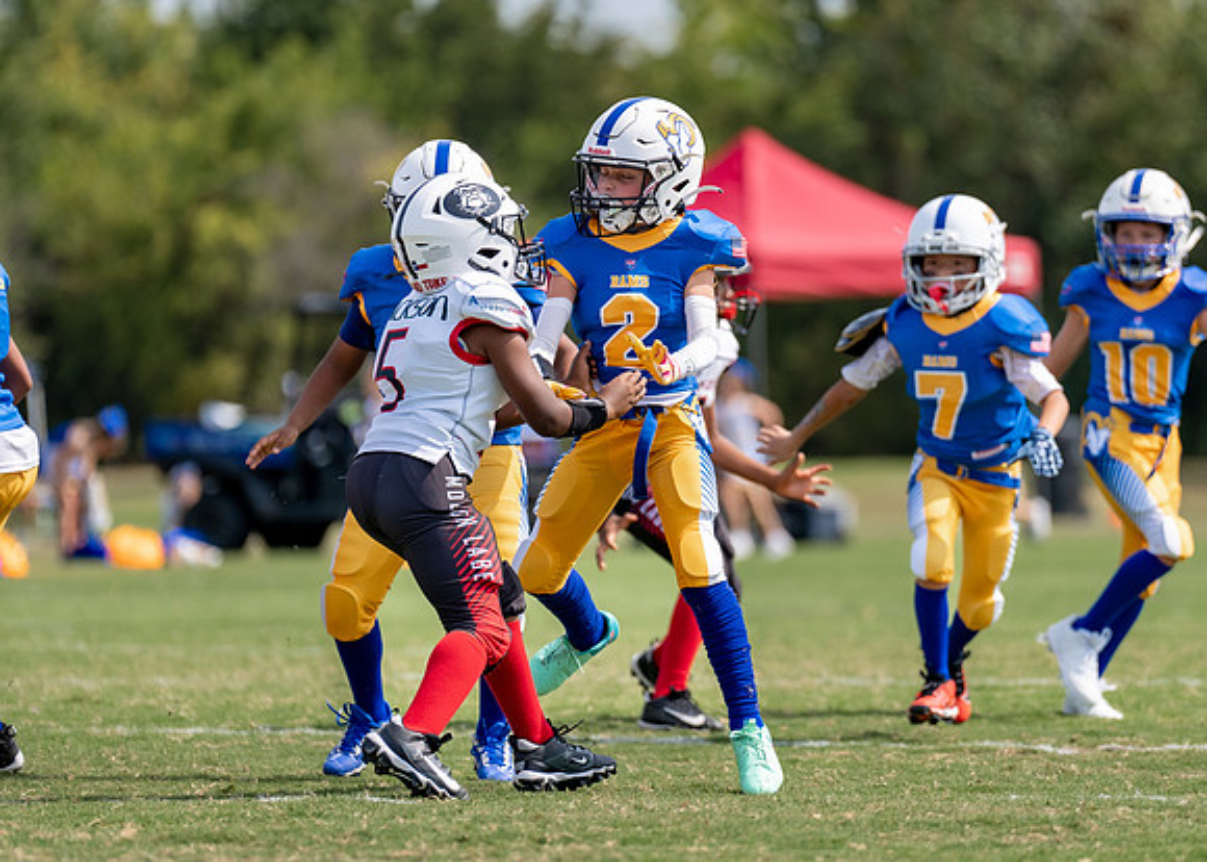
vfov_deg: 3.9
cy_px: 412
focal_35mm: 372
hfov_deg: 5.4
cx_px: 683
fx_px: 12748
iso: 100
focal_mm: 200
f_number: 2.8
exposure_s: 1/2000
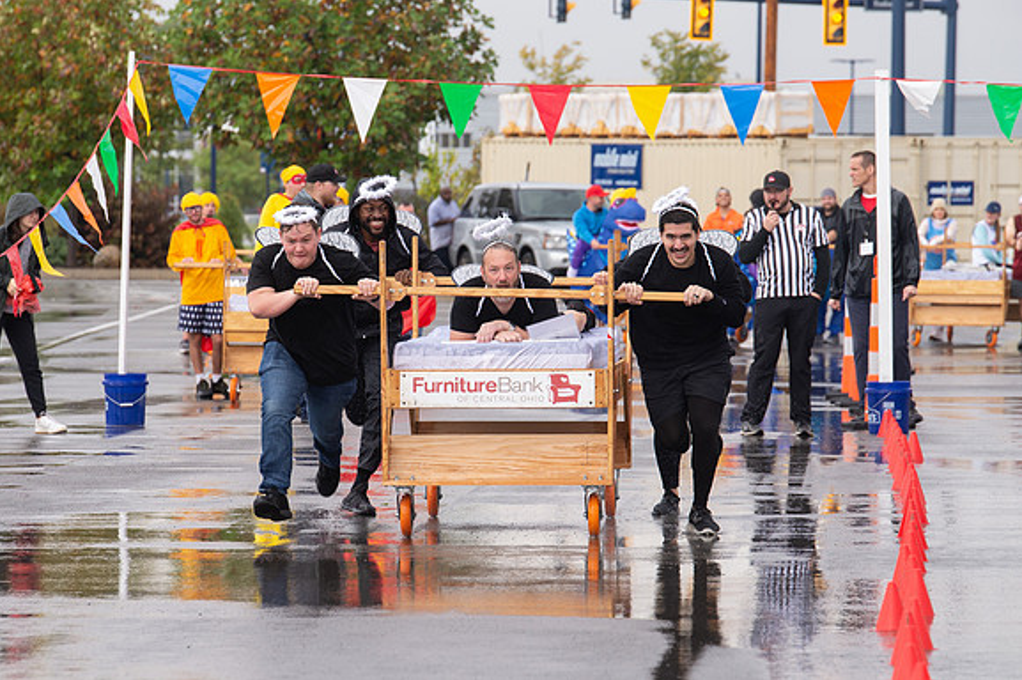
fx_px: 7093
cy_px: 387
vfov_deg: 5.5
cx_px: 471
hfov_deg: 8.2
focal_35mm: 250
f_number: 7.1
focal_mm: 200
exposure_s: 1/400
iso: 400
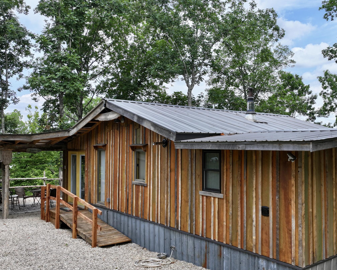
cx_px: 200
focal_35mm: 35
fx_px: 349
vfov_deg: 42.2
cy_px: 139
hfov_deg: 51.2
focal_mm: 12.29
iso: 230
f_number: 2.8
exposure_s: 1/2000
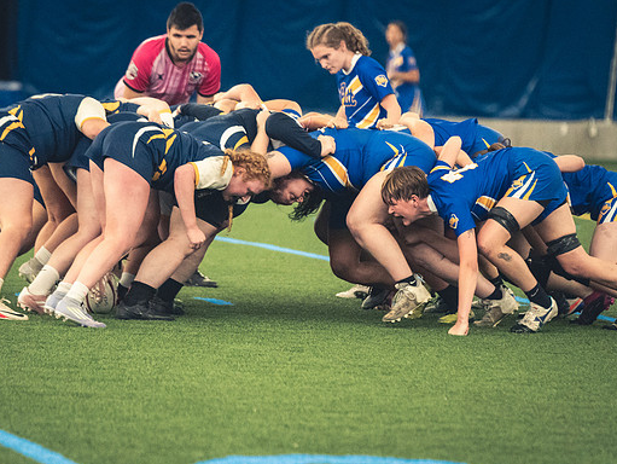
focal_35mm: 327
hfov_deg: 6.1
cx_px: 284
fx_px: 5833
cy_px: 232
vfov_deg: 4.6
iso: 12800
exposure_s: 1/500
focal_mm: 200
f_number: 2.8
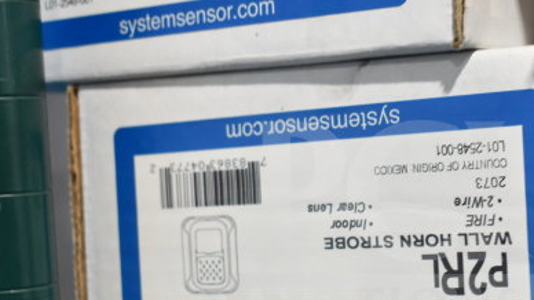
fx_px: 1118
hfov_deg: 26.6
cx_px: 380
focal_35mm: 79
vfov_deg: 15.2
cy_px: 231
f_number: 4.5
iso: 1000
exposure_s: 1/50
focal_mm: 32
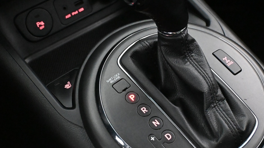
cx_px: 141
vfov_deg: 17.7
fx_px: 477
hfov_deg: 30.9
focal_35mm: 68
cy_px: 81
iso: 12800
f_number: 4.8
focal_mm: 30.5
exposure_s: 1/50
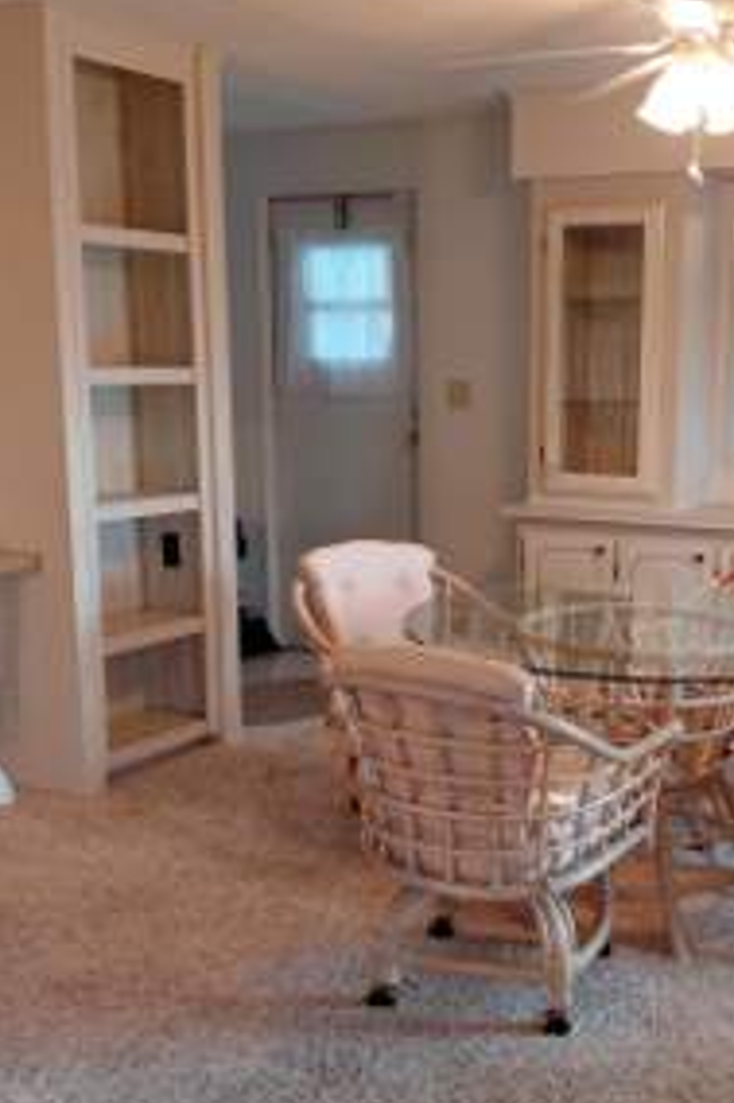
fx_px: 1347
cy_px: 586
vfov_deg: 44.5
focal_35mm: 44
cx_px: 548
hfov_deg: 30.0
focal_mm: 4.69
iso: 250
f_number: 1.8
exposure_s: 1/60
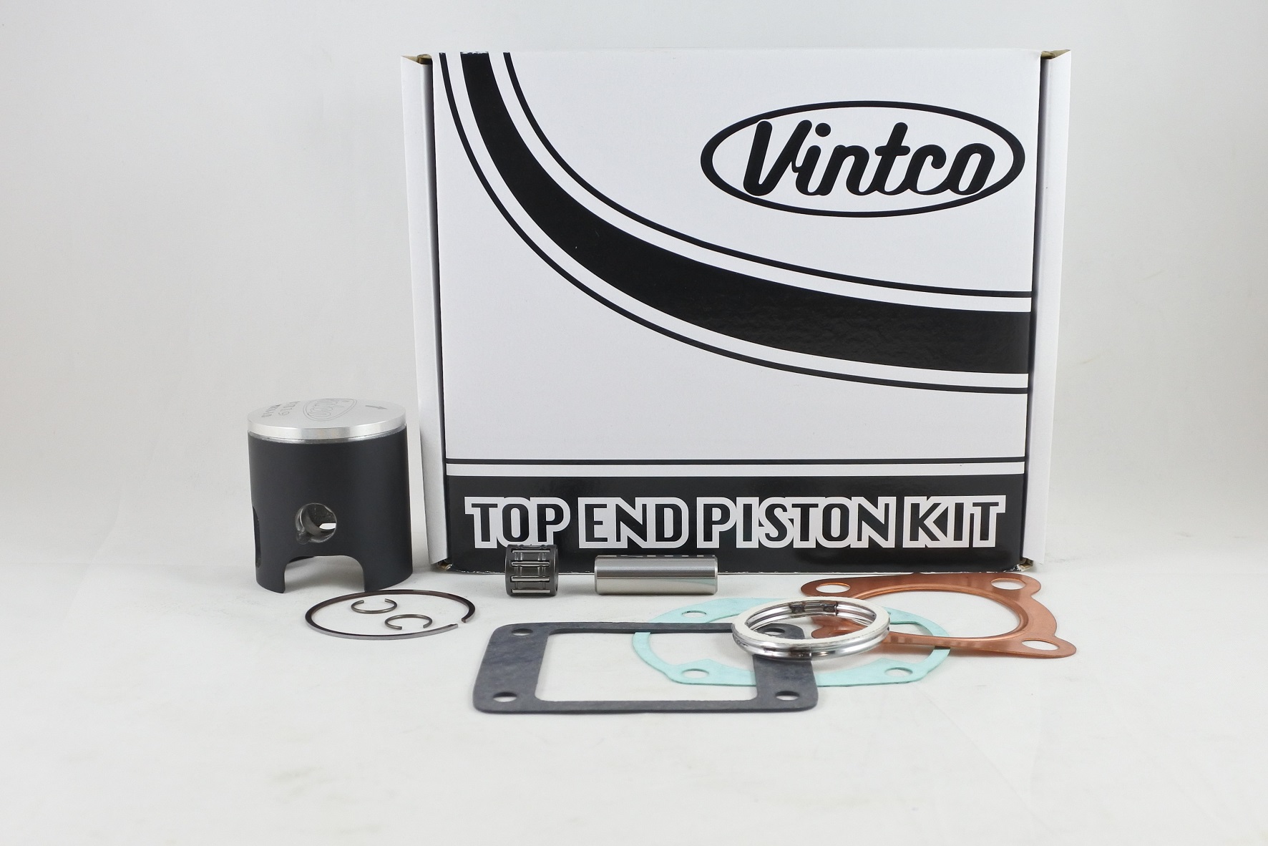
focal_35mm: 34
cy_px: 423
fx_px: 1198
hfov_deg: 55.8
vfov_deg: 38.9
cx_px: 634
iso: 450
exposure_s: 1/125
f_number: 4
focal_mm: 12.8
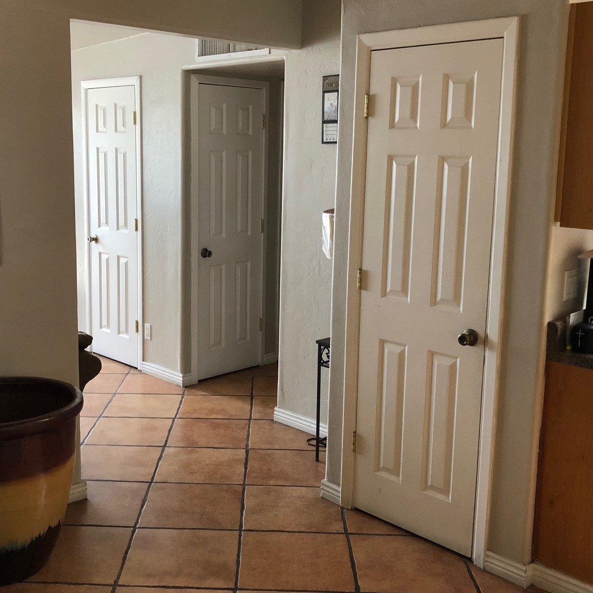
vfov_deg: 41.8
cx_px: 245
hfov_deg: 41.7
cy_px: 271
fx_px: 775
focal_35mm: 40
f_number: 1.8
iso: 64
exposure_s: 1/15
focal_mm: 4
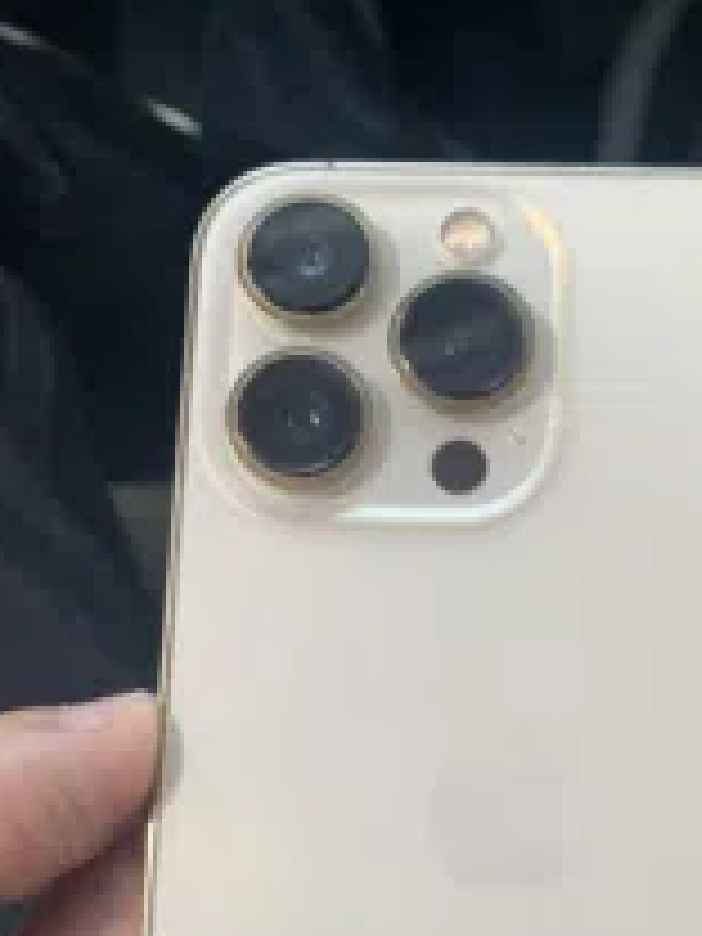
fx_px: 1352
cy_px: 824
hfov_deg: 28.6
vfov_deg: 36.1
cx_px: 536
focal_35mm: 50
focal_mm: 4.25
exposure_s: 1/134
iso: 25
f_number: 1.8
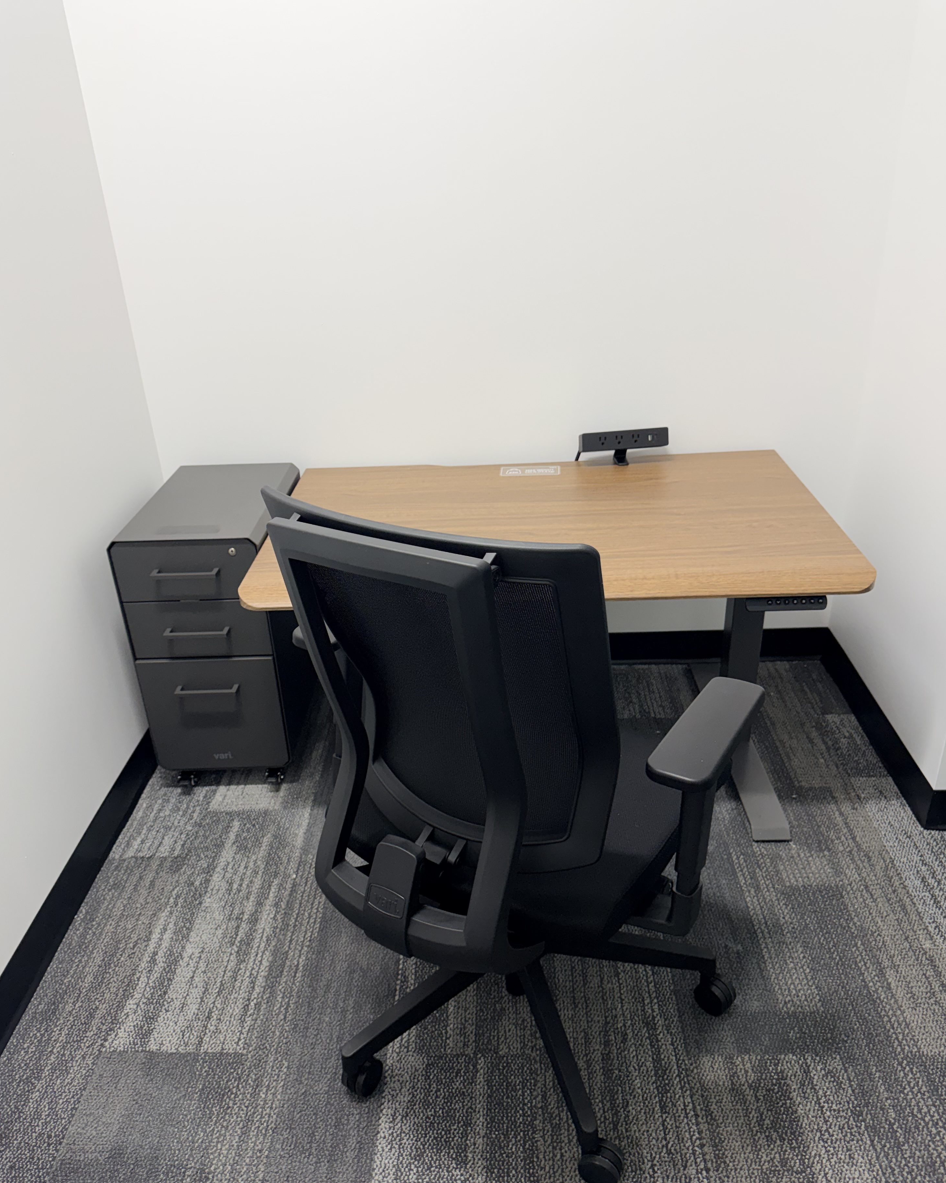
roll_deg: +3.6
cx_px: 454
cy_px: 623
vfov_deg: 66.0
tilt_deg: -28.1
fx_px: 910
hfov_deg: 54.9
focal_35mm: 26
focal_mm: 6.76
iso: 125
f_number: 1.78
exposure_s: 1/120
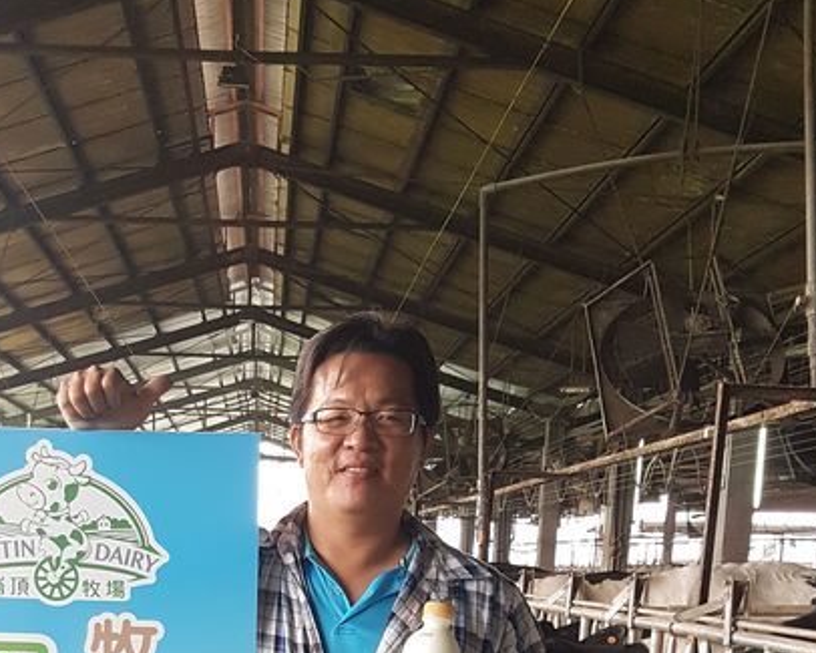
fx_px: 1208
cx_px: 289
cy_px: 790
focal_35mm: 50
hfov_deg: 37.0
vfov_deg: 26.7
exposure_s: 1/60
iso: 125
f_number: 1.7
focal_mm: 4.2
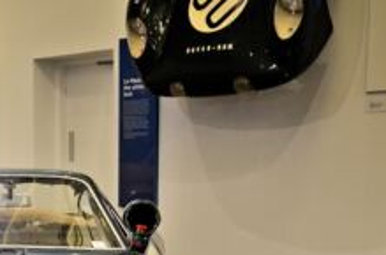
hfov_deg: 24.3
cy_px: 344
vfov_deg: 16.2
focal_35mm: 79
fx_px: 845
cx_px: -18
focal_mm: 18
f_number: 3.5
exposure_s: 1/40
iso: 400
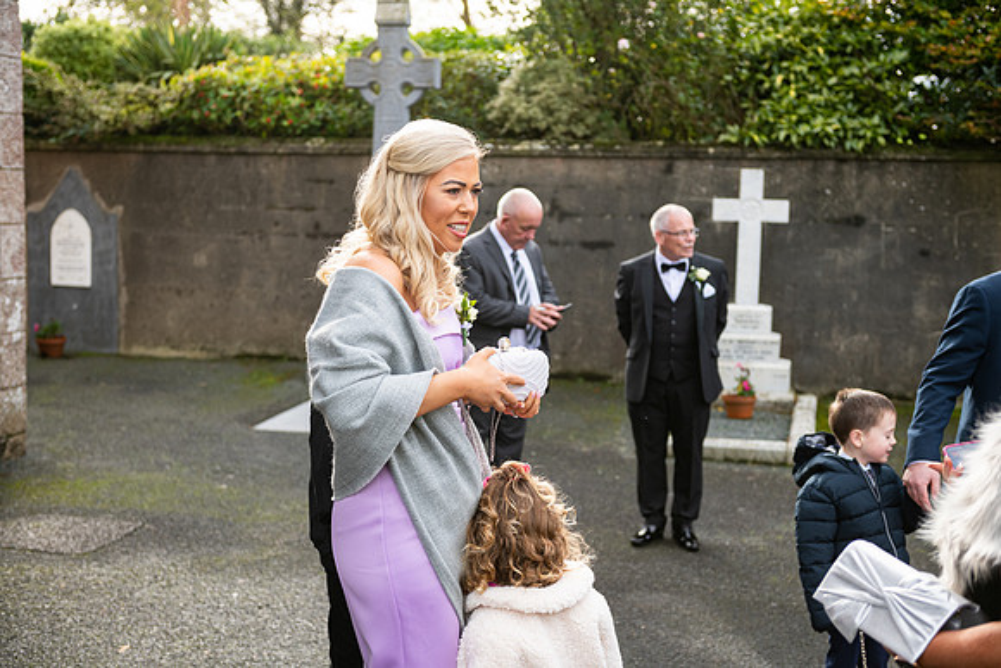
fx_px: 1391
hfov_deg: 39.6
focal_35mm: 50
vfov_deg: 27.0
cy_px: 334
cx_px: 500
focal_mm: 50
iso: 200
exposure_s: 1/400
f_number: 3.5
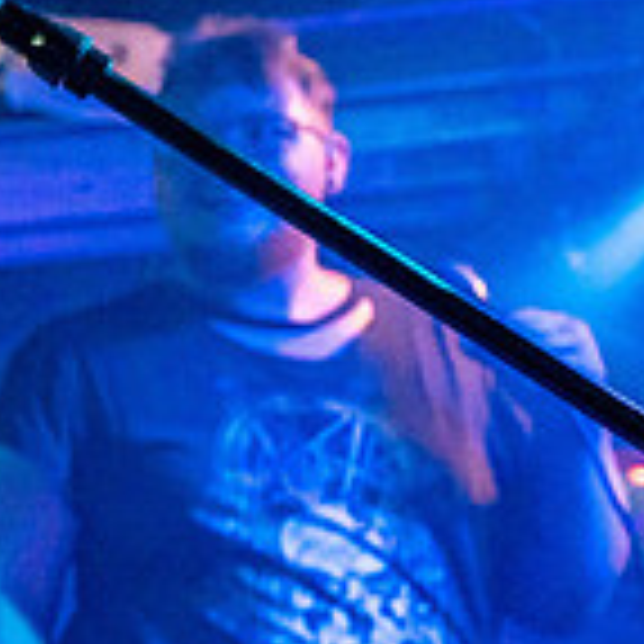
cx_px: -663
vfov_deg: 18.6
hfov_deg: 15.0
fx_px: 1957
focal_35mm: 93
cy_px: 190
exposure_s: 1/160
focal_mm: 22.2
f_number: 2.8
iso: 3200
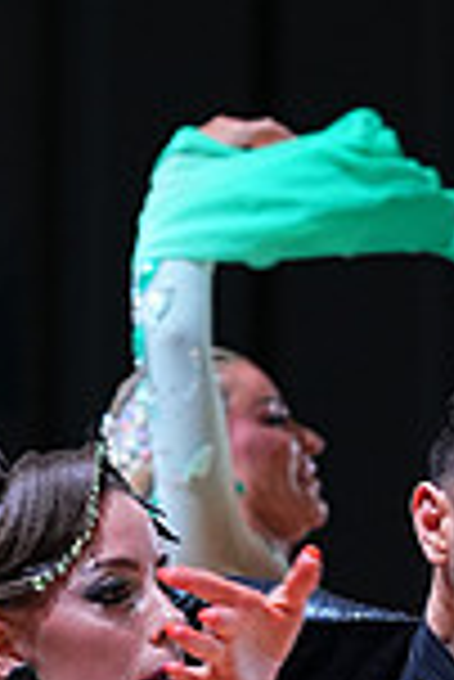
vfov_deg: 4.7
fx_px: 8247
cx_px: 88
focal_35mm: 437
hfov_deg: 3.2
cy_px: 1076
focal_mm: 114
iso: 1000
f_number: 4
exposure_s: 1/400
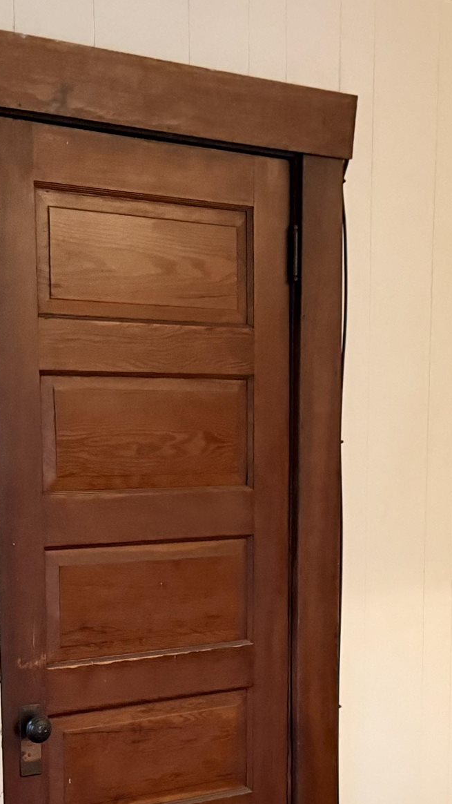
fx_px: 1470
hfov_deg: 17.5
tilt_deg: -8.1
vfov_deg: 29.7
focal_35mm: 69
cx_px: 288
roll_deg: -0.2
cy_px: 662
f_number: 1.78
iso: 800
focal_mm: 6.76
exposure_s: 1/30
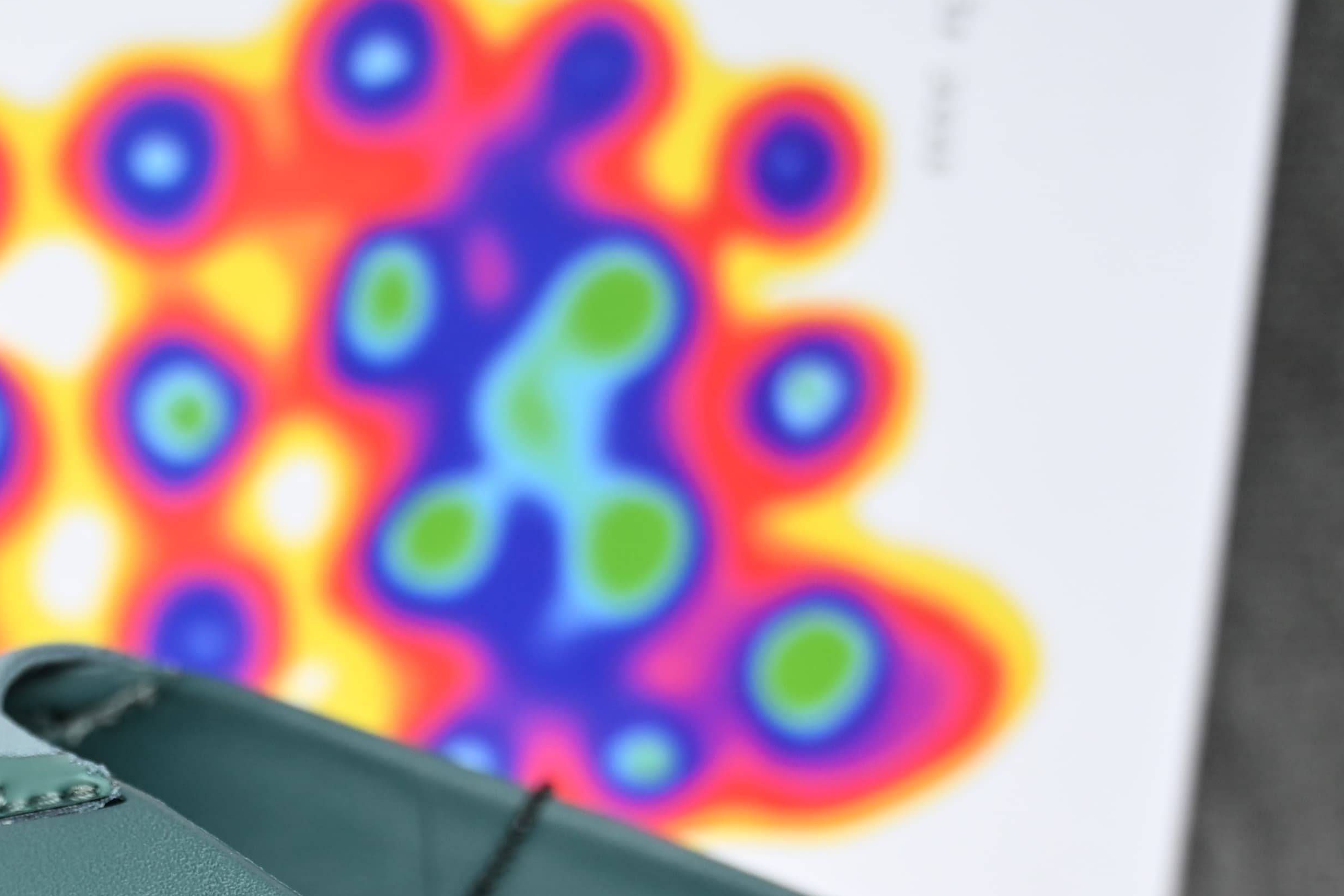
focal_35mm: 101
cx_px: 47
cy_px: 1082
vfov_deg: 13.2
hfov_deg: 19.7
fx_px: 3771
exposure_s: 1/125
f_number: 4.5
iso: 400
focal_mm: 41
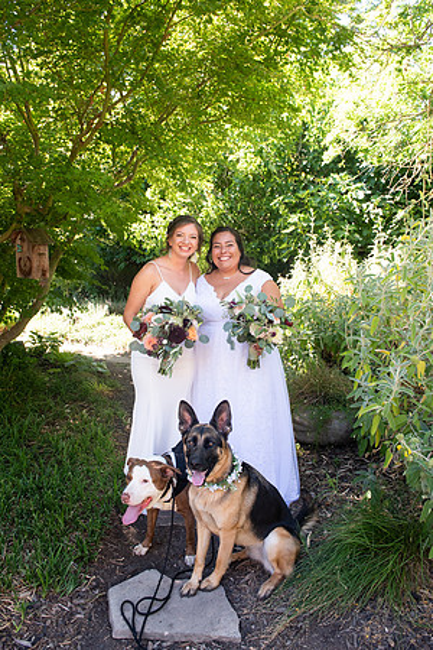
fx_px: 433
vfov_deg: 73.7
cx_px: 216
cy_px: 325
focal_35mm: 24
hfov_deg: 53.1
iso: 640
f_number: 5
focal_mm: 24
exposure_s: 1/200
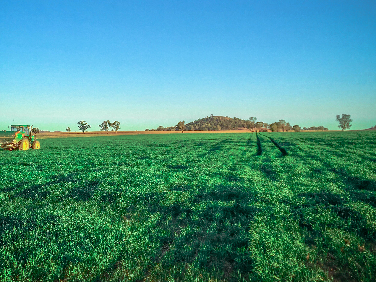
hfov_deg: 40.3
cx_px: 154
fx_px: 511
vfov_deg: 30.5
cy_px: 80
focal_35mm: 47
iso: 25
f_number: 2.2
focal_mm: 4.15
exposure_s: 1/693
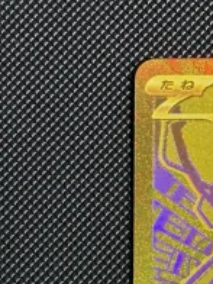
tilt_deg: -87.1
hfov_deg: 13.8
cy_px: 393
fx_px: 804
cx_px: 359
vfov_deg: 18.3
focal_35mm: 98
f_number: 2.2
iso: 64
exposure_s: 1/121
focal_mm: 2.22
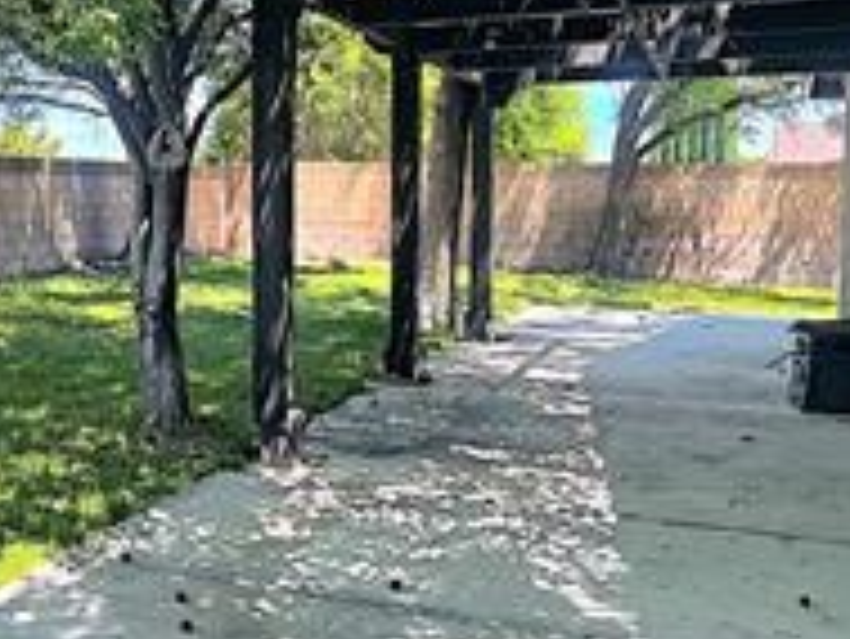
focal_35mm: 47
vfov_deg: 30.7
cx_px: 164
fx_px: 1155
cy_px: 225
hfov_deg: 38.8
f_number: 1.5
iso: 50
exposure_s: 1/827
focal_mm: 5.7
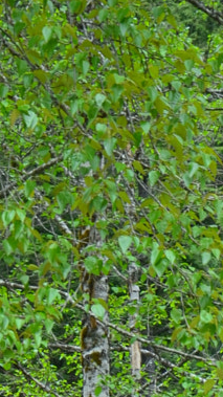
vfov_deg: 7.0
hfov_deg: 4.0
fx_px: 3137
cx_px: -131
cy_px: 740
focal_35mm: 298
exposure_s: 1/125
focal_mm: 45
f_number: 5.6
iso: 200
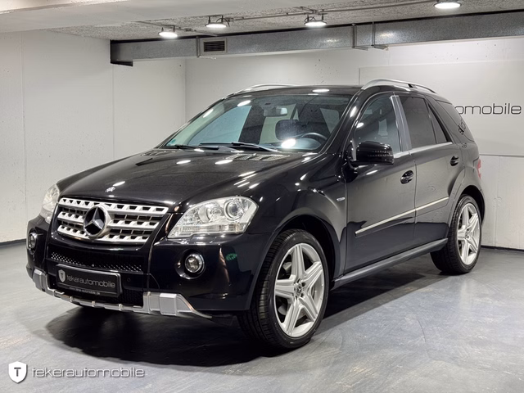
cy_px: 196
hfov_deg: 39.7
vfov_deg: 30.3
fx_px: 727
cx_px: 262
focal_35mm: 48
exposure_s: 1/50
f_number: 1.78
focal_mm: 6.76
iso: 100
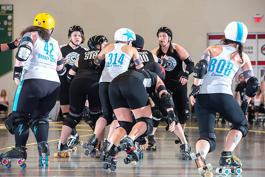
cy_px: 88
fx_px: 957
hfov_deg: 15.8
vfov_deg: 10.6
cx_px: 132
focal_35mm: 130
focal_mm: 130
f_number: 5.6
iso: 500
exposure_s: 1/160
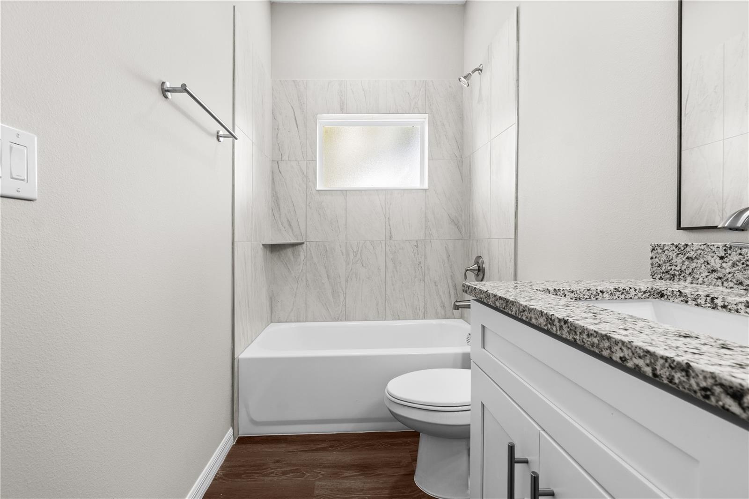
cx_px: 374
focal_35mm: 15
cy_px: 250
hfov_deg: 100.4
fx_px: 312
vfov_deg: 77.3
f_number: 7.1
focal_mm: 10
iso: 100
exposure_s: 1/1.67
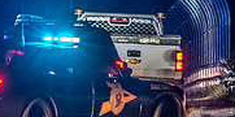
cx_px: 23
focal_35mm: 923
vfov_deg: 1.2
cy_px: 7
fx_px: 5598
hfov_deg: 2.4
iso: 2000
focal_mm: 165
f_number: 5.3
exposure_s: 1/30
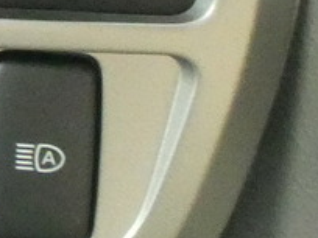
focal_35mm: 290
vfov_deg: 4.9
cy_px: -467
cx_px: -745
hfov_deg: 6.1
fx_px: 2664
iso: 1000
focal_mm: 6.7
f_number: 3.7
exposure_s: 1/80
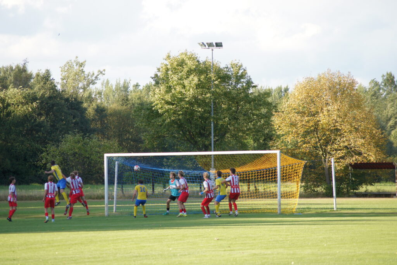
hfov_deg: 8.6
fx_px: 2648
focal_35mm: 240
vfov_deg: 5.7
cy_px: 132
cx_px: 198
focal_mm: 160
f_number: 5
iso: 400
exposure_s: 1/500
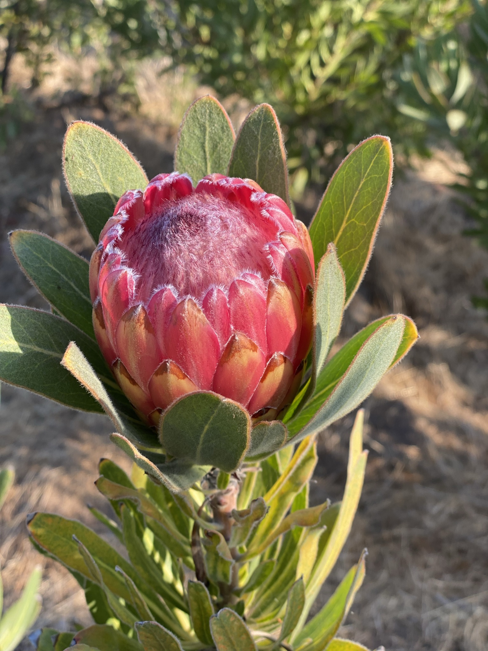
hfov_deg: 28.0
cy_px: 326
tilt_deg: -44.6
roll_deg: +9.3
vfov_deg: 36.8
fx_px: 977
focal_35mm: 52
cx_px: 244
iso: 20
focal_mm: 6
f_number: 2
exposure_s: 1/254
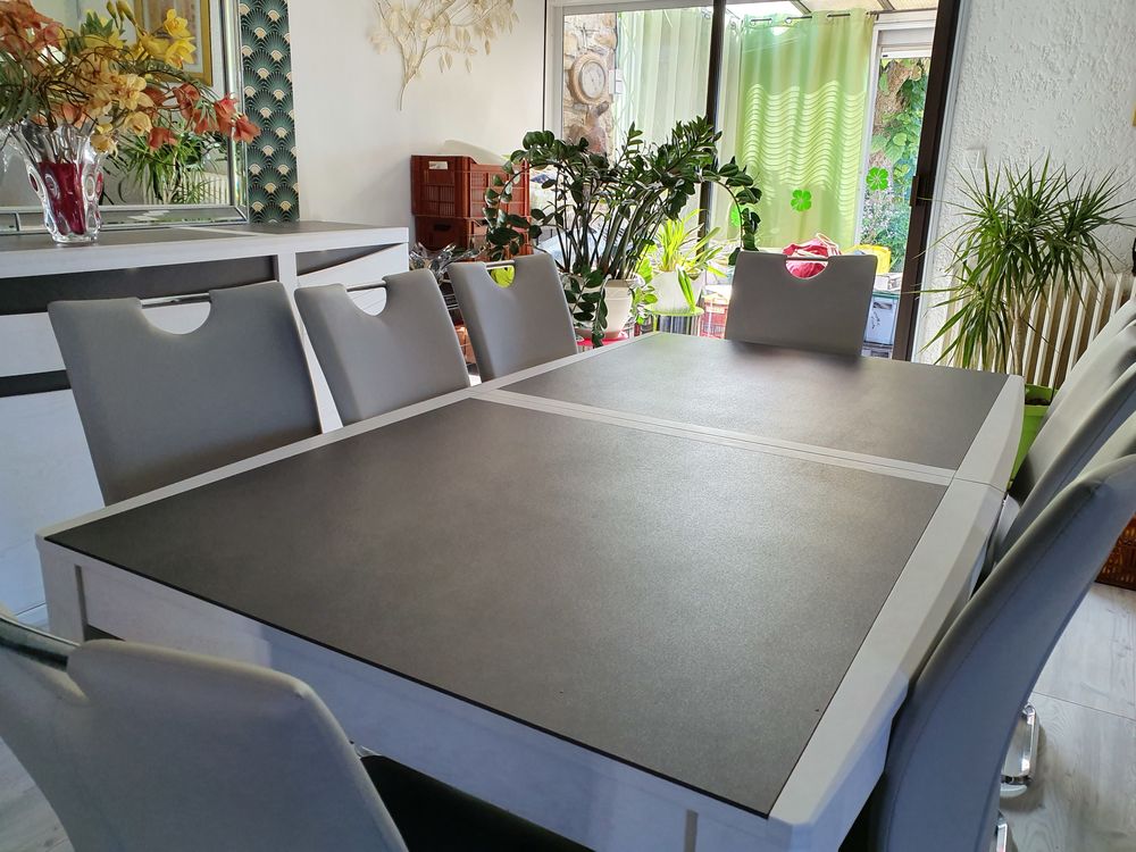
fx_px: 853
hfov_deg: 67.3
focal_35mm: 26
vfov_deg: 53.1
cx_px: 568
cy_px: 426
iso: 125
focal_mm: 4.32
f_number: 2.4
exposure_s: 1/100
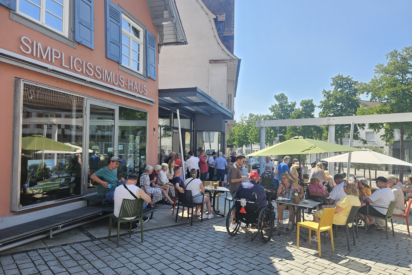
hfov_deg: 73.7
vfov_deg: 53.1
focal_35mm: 24
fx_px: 275
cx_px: 206
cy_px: 144
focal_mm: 5.4
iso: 25
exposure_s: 1/395
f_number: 1.8
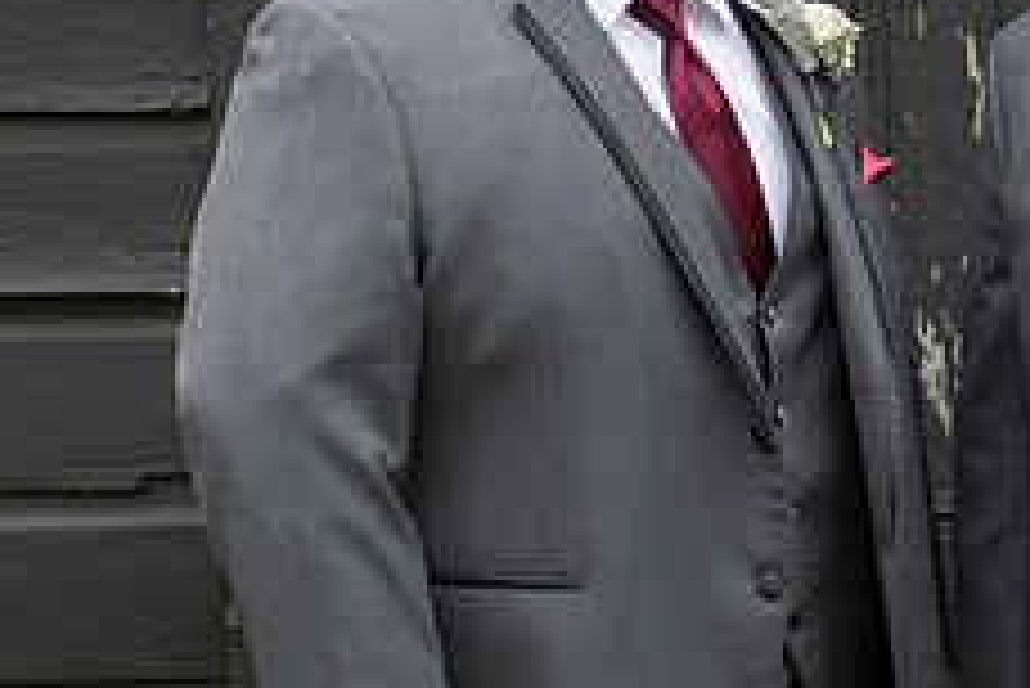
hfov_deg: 13.0
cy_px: 227
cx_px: 936
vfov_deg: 8.7
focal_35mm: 157
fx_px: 4495
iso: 80
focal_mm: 62
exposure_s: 1/200
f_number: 2.8
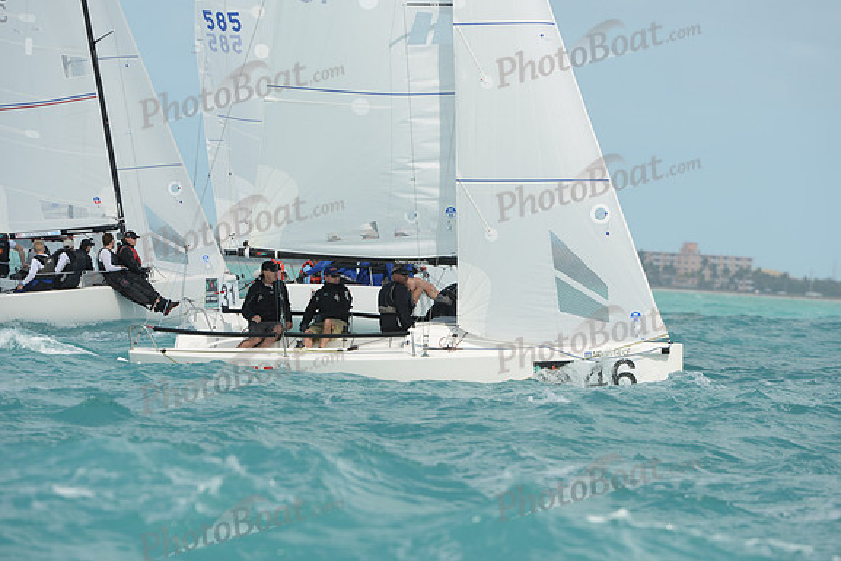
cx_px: 421
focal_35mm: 402
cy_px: 280
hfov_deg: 5.1
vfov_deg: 3.4
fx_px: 9393
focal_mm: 400
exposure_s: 1/500
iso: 200
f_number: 9
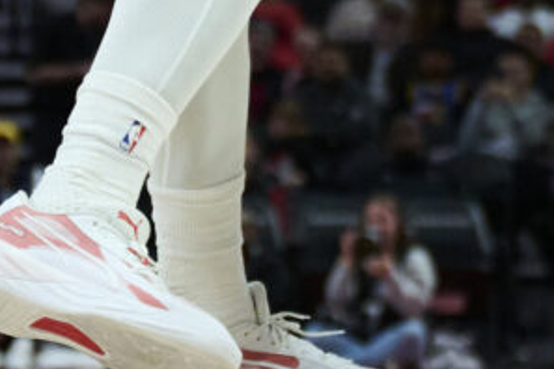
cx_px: 409
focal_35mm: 259
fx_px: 3985
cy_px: -285
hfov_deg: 7.9
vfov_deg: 5.2
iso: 2500
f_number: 2.8
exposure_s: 1/1919
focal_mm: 64
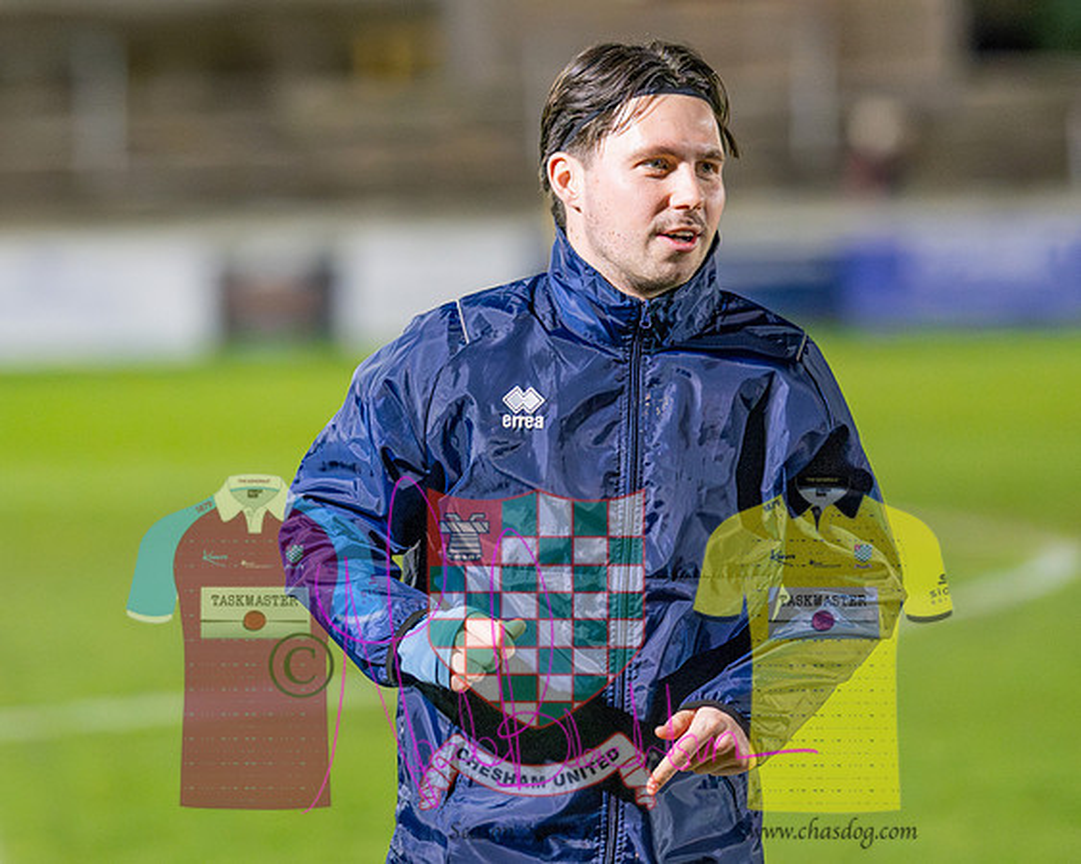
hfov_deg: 7.0
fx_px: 8852
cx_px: 292
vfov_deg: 5.6
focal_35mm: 277
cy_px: 394
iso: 5000
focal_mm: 135
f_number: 1.8
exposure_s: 1/1600
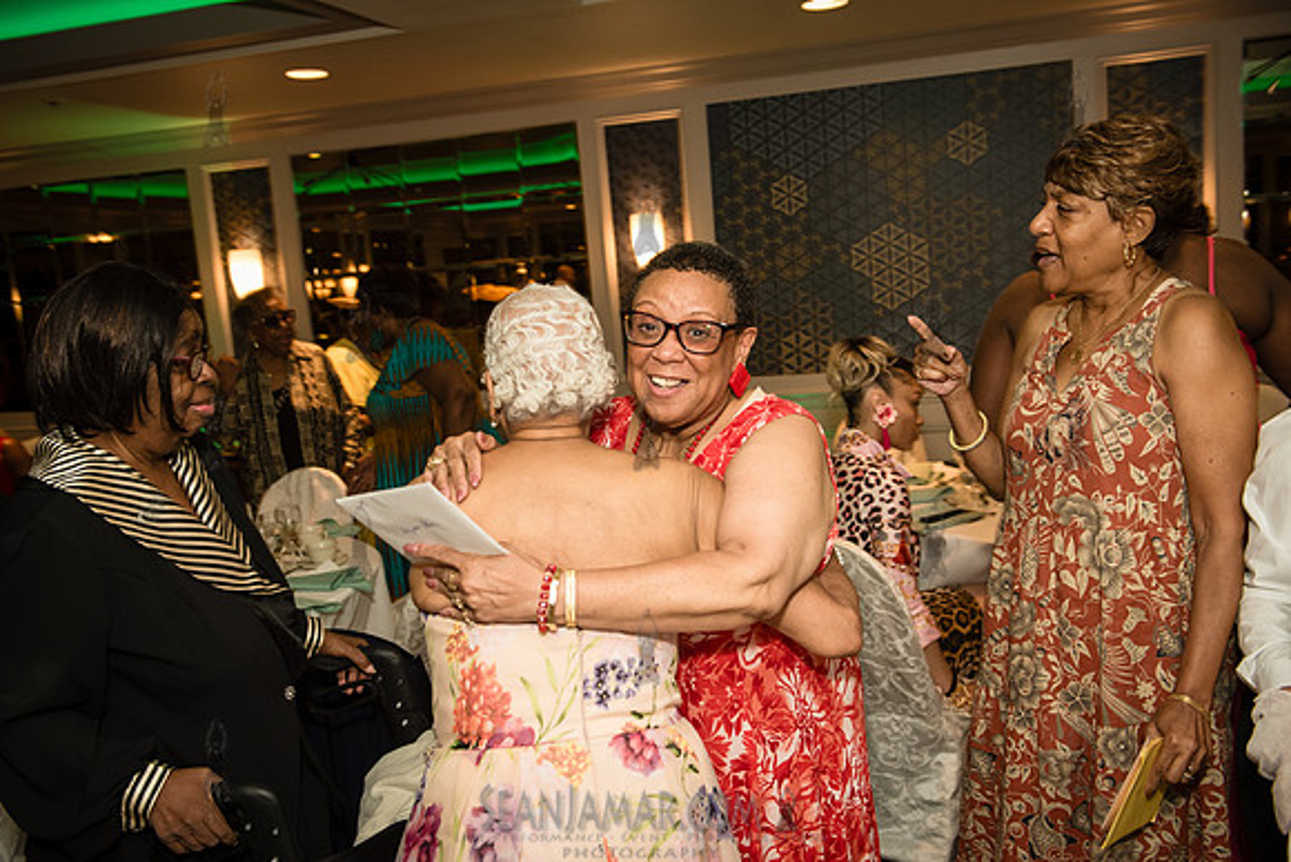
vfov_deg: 41.1
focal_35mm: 32
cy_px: 431
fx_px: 1148
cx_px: 646
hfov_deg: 58.7
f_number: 3.5
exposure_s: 1/160
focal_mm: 32
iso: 1600
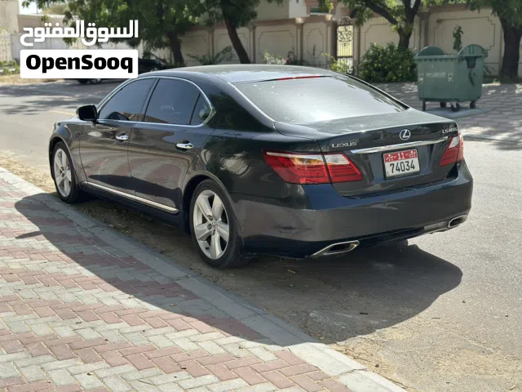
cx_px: 261
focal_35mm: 48
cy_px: 196
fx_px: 724
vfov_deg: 30.3
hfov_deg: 39.7
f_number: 1.78
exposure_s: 1/3257
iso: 80
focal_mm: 6.86
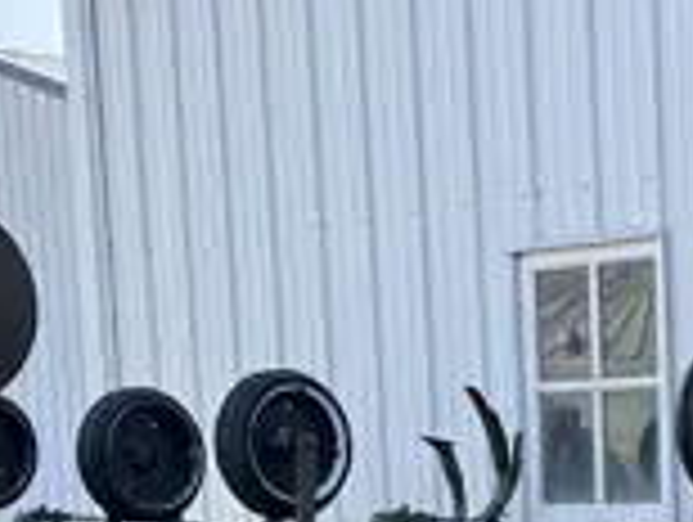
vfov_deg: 13.2
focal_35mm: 108
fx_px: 2165
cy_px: 716
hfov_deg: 17.5
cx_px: 770
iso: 50
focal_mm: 5.7
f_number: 1.5
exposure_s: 1/758
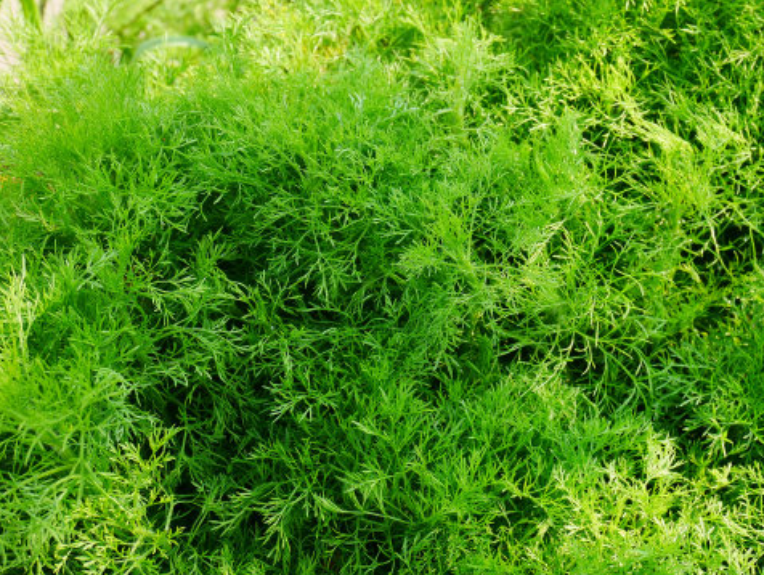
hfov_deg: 35.4
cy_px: 289
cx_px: 464
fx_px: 1193
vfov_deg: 27.1
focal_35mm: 54
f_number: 4.7
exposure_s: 1/200
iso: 200
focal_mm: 21
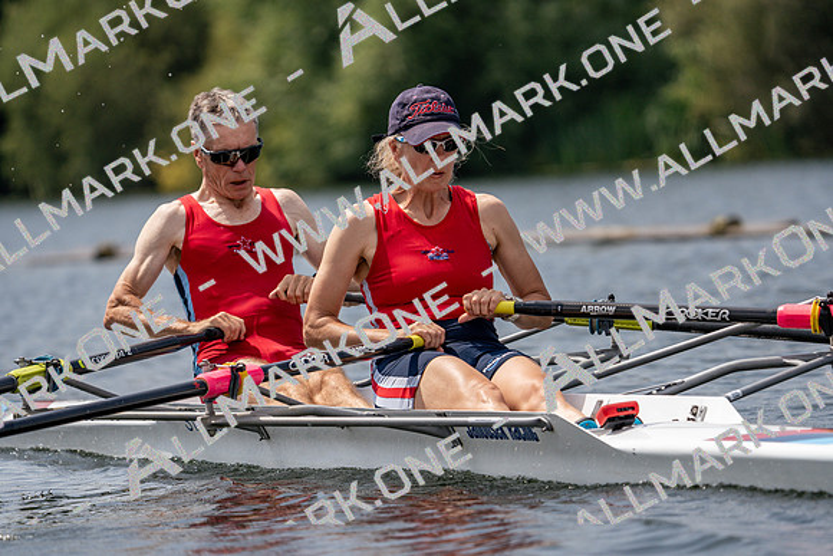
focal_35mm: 338
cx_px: 416
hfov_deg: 6.1
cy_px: 278
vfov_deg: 4.1
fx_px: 7822
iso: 200
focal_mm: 338
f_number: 6.3
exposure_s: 1/1600
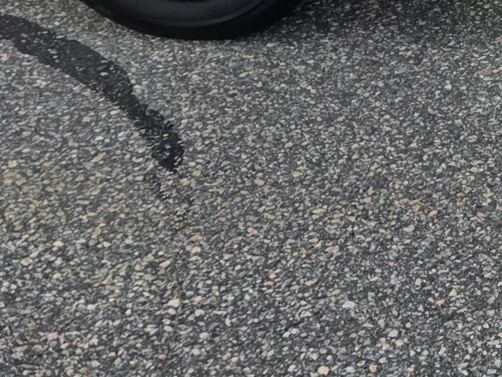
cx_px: 880
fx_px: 1450
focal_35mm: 100
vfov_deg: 13.5
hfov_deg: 16.6
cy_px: -259
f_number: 1.7
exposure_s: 1/5153
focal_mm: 6.3
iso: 80
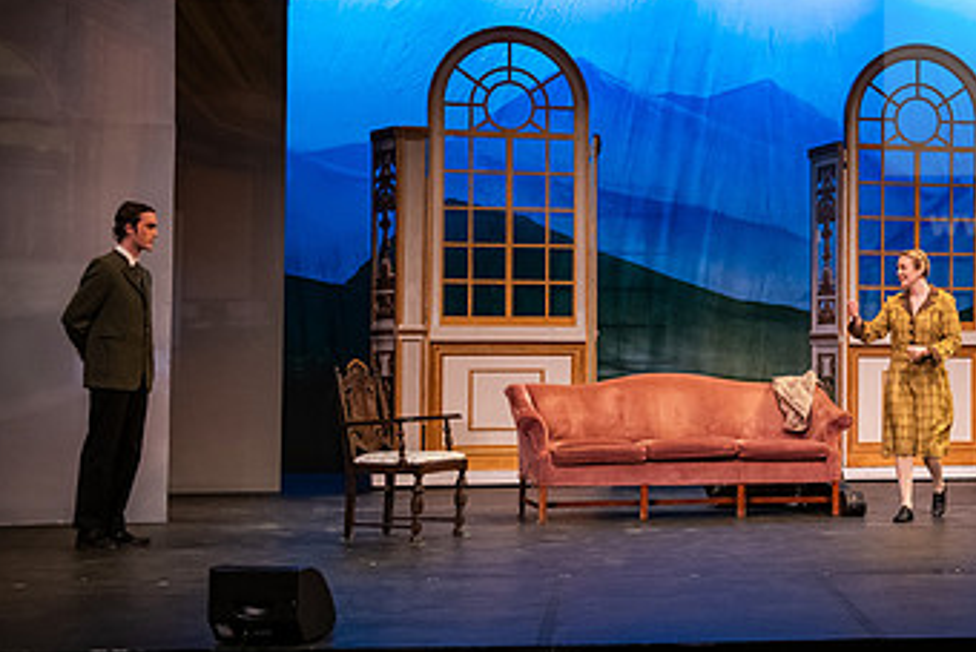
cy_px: 283
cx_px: 798
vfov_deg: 18.2
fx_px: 2034
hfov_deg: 26.4
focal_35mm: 75
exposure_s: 1/160
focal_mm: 44
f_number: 3.2
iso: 2500
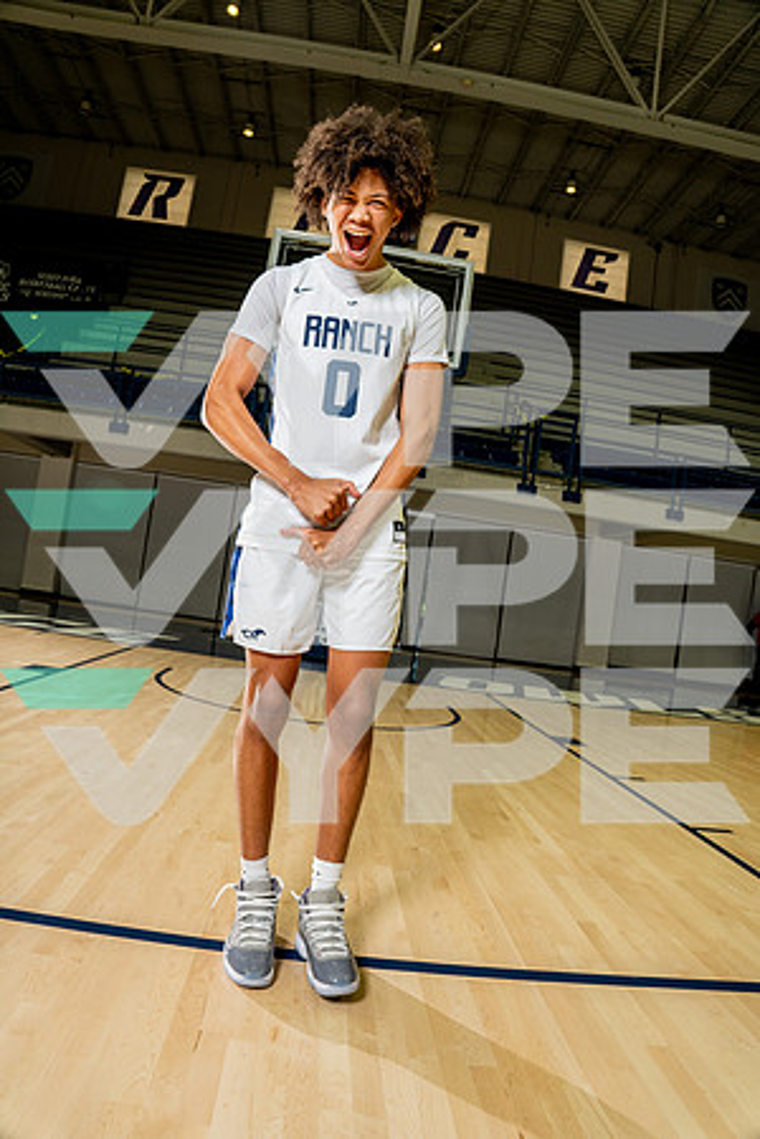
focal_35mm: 23
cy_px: 570
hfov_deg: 55.1
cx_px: 380
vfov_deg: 76.1
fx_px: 728
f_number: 7.1
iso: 640
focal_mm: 23
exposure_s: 1/250
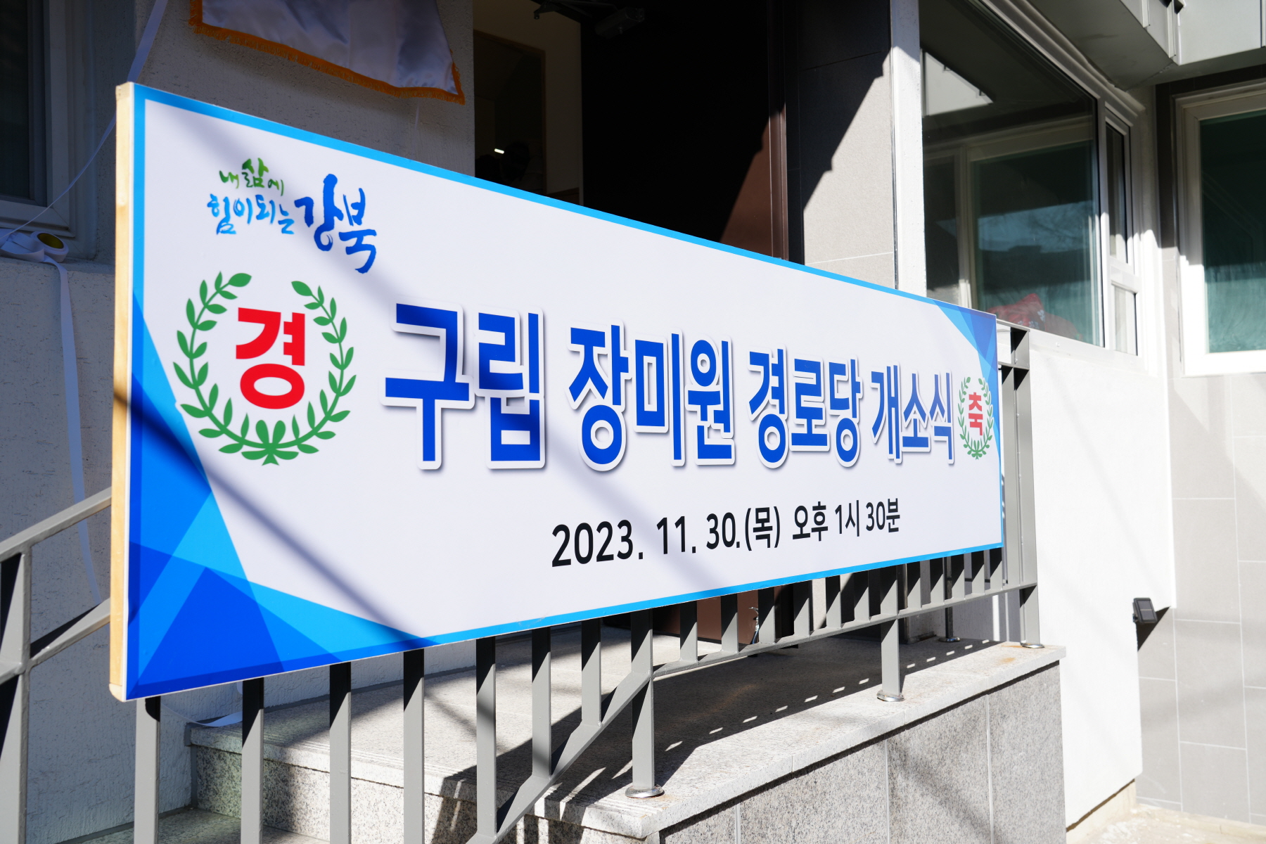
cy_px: 422
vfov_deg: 40.0
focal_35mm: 33
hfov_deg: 57.2
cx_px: 633
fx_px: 1160
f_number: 6.3
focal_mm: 33
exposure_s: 1/200
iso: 100
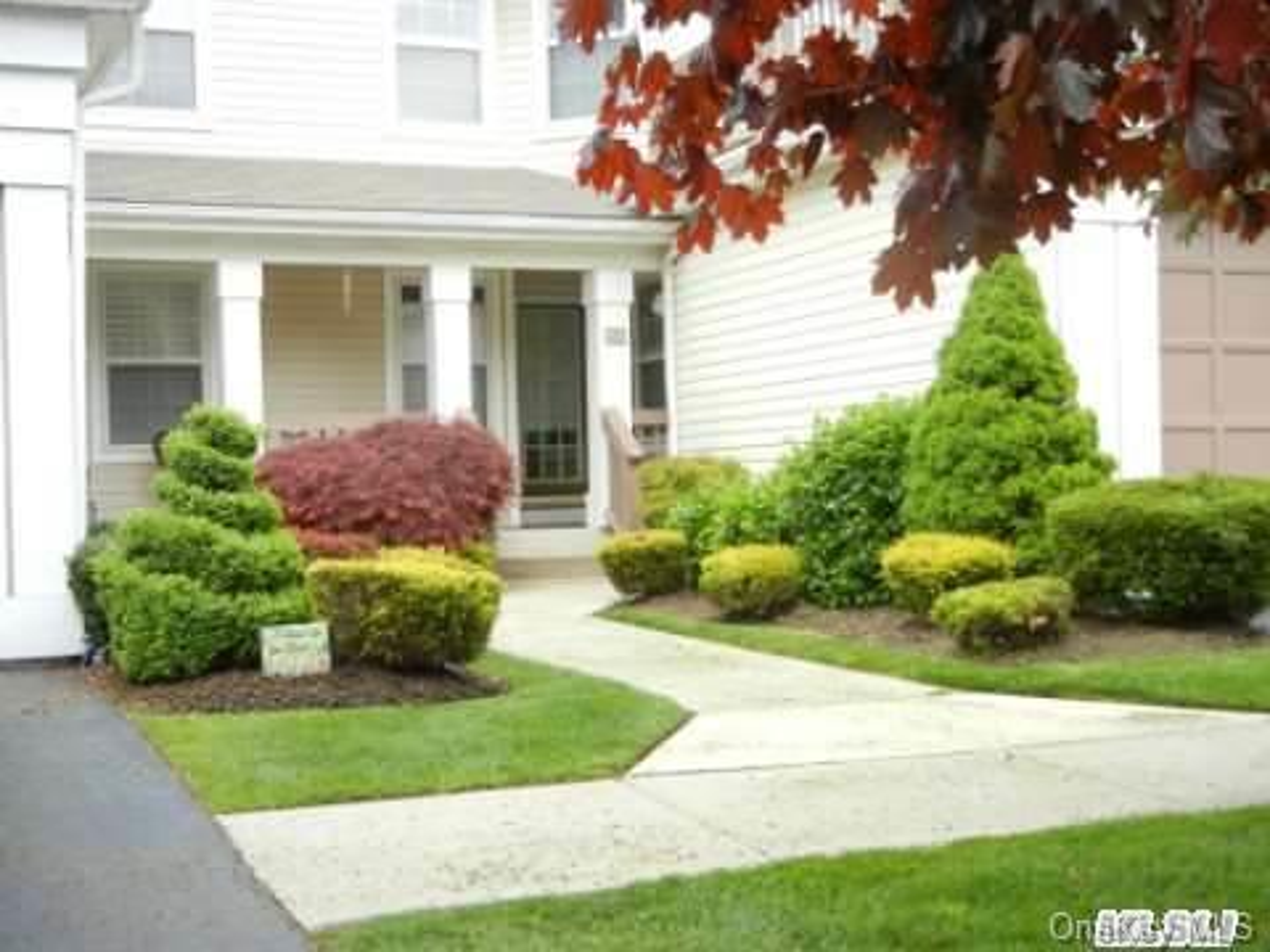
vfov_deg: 28.0
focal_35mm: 52
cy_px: 476
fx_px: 1908
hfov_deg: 36.8
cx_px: 635
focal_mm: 9.3
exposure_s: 1/228
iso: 160
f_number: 3.9
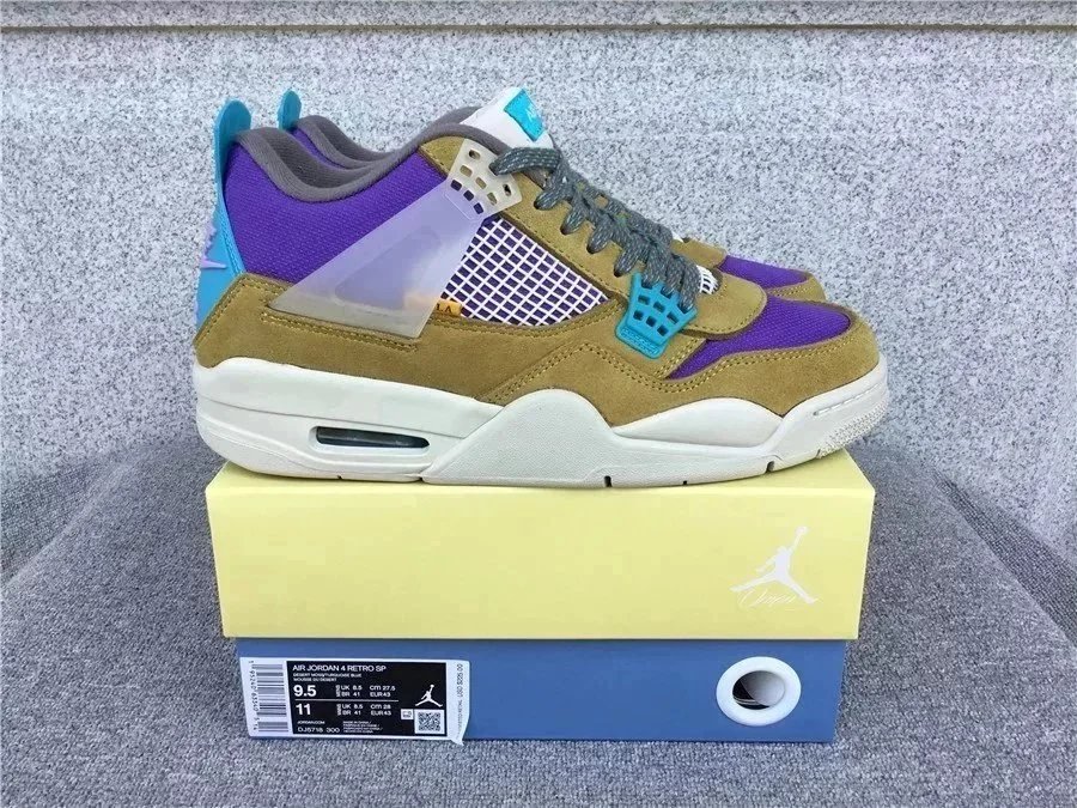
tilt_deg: -20.3
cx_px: 538
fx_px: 964
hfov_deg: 58.4
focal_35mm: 31
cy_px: 404
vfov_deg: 45.4
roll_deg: +0.7
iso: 25
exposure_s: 1/248
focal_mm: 3.3
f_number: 2.4
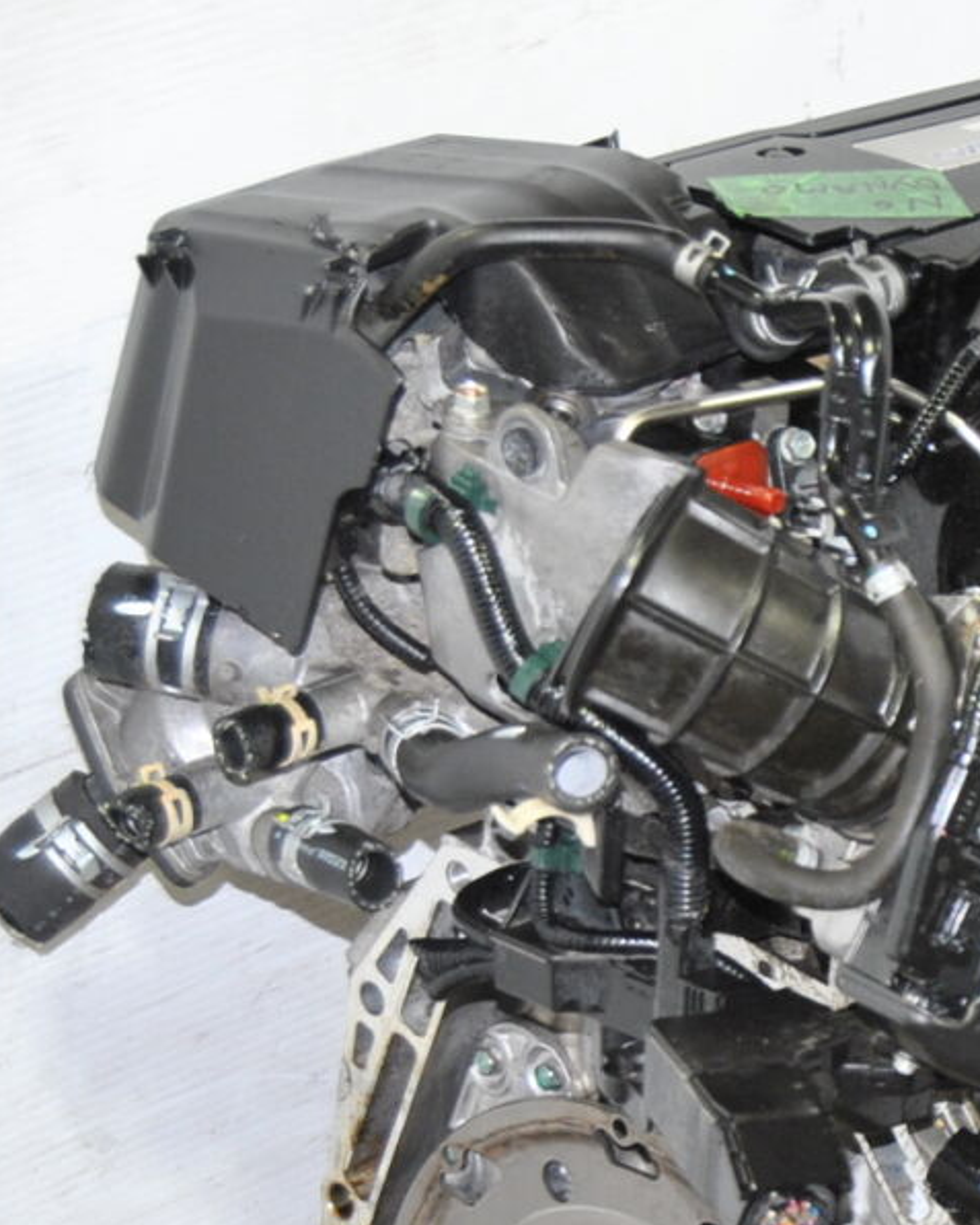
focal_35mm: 170
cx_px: 1064
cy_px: 953
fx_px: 6171
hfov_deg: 9.0
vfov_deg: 11.3
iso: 400
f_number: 5.3
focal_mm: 45
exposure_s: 1/60
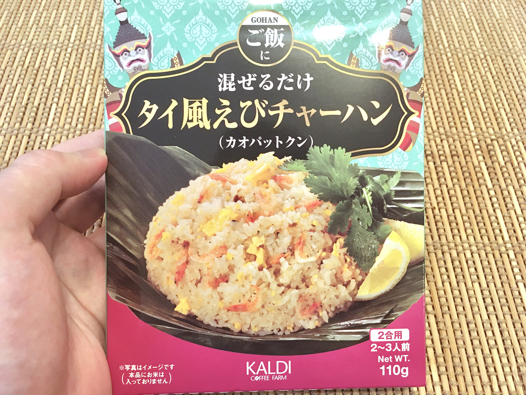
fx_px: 441
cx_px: 263
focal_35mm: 29
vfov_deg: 48.2
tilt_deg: -59.0
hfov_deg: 61.7
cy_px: 198
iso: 200
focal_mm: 4.15
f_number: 2.2
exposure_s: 1/15
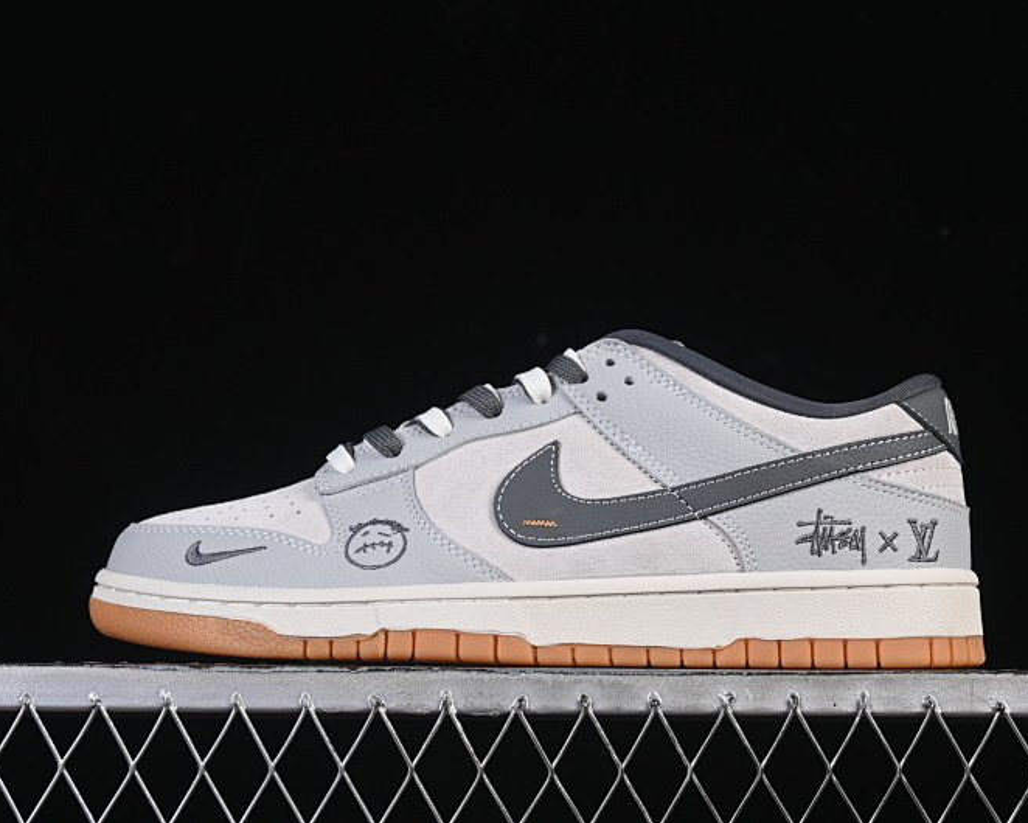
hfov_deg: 22.5
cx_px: 537
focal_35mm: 85
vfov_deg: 18.1
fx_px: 2587
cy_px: 412
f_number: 8
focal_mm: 50
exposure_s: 1/80
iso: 160
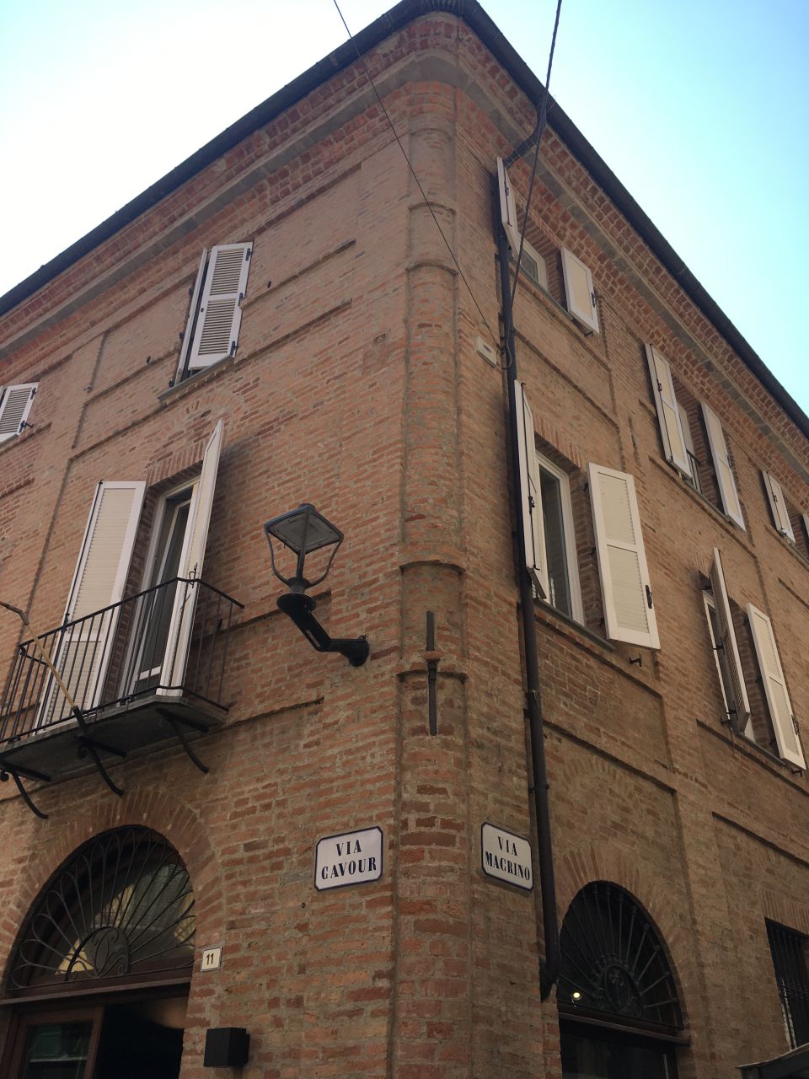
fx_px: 904
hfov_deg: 48.2
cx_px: 404
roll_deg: -1.1
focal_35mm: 29
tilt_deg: +34.8
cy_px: 540
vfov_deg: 61.7
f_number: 2.2
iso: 25
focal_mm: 4.15
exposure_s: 1/746
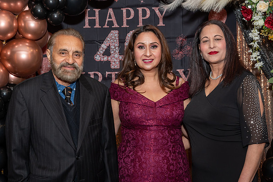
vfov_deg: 23.4
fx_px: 440
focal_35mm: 58
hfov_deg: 34.5
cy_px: 82
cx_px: 122
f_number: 8
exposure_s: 1/250
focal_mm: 34
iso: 500
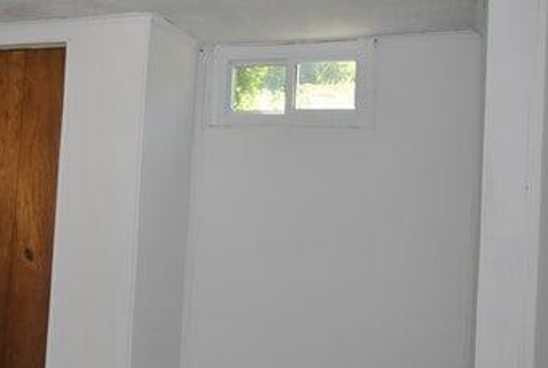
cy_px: 178
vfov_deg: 32.0
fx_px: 641
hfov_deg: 42.9
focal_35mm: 42
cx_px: 67
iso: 200
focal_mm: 10
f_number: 4.5
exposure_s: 1/60
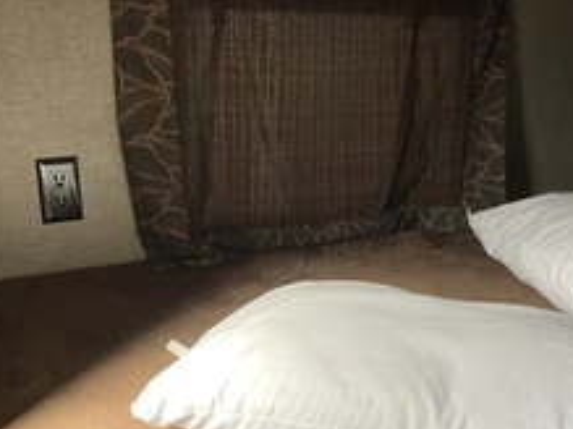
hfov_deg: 35.8
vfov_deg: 27.1
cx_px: 379
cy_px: 324
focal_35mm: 53
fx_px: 877
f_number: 1.8
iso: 40
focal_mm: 3
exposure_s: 1/122
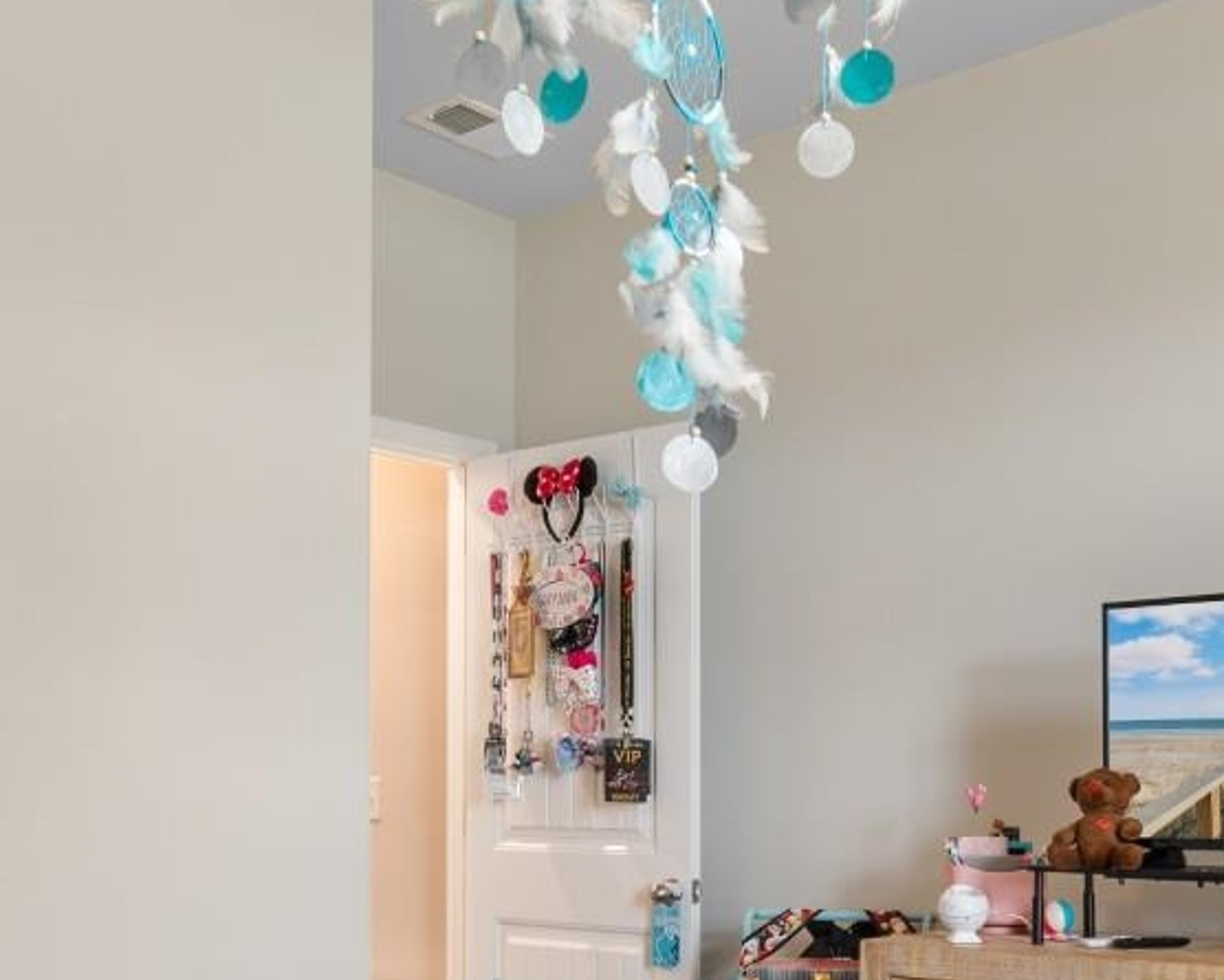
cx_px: 709
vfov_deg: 35.5
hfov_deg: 44.6
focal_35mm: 41
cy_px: 758
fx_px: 1486
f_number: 4.5
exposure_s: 1/5
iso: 100
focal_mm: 10
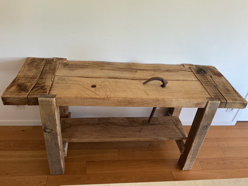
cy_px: 93
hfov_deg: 61.7
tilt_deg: -36.0
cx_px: 124
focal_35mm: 29
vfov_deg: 48.2
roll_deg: -7.0
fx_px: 208
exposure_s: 1/60
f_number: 1.8
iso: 80
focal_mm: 3
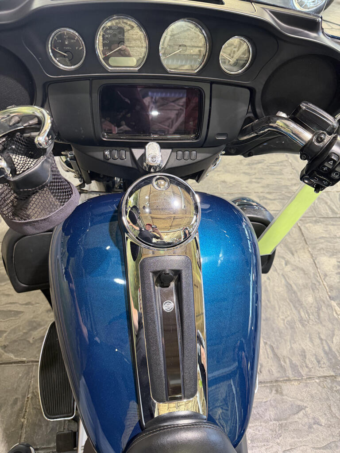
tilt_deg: -49.1
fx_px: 314
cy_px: 226
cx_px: 170
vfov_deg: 71.6
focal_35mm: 24
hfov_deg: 56.8
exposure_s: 1/60
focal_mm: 6.76
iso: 250
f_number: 1.78
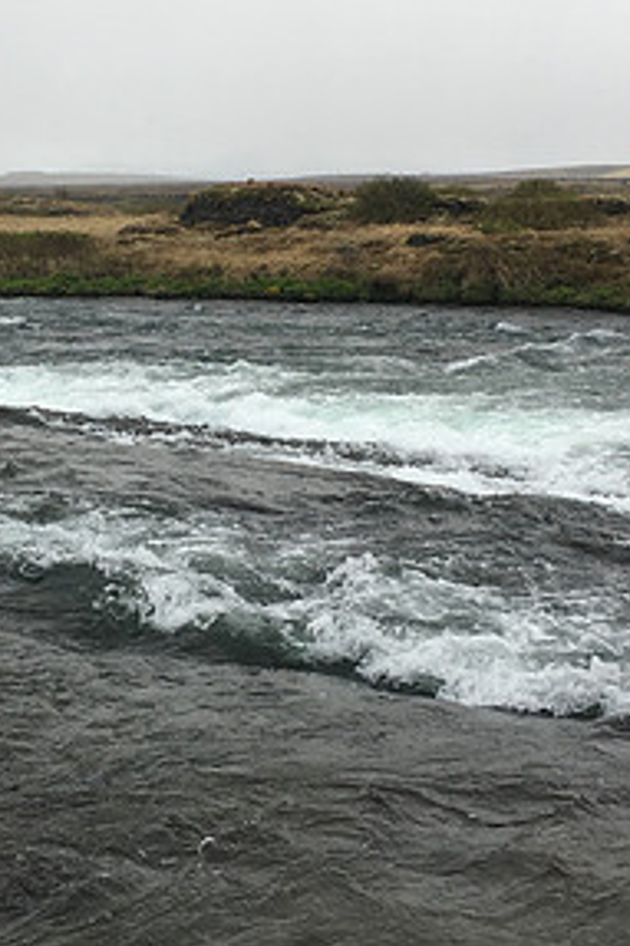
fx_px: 1603
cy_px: 384
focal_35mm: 61
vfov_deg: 32.8
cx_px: 181
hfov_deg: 22.1
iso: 25
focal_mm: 4.15
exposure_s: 1/1166
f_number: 2.2
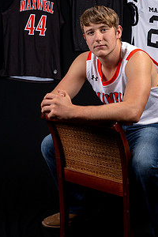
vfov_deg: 36.9
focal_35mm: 54
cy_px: 109
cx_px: 103
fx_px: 355
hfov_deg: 25.0
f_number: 6.3
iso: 100
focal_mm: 24
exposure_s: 1/160
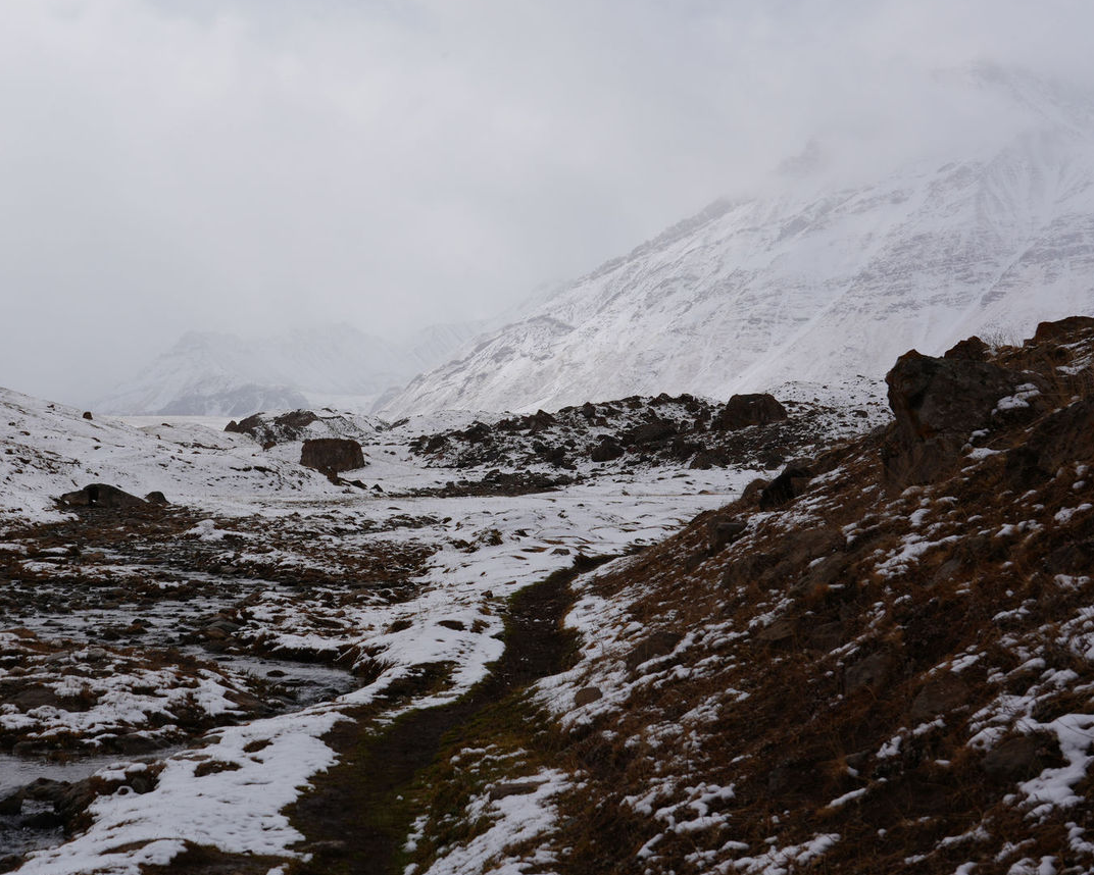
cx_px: 292
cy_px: 357
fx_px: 1814
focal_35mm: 56
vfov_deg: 27.1
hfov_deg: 33.0
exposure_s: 1/500
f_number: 10
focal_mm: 40
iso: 100
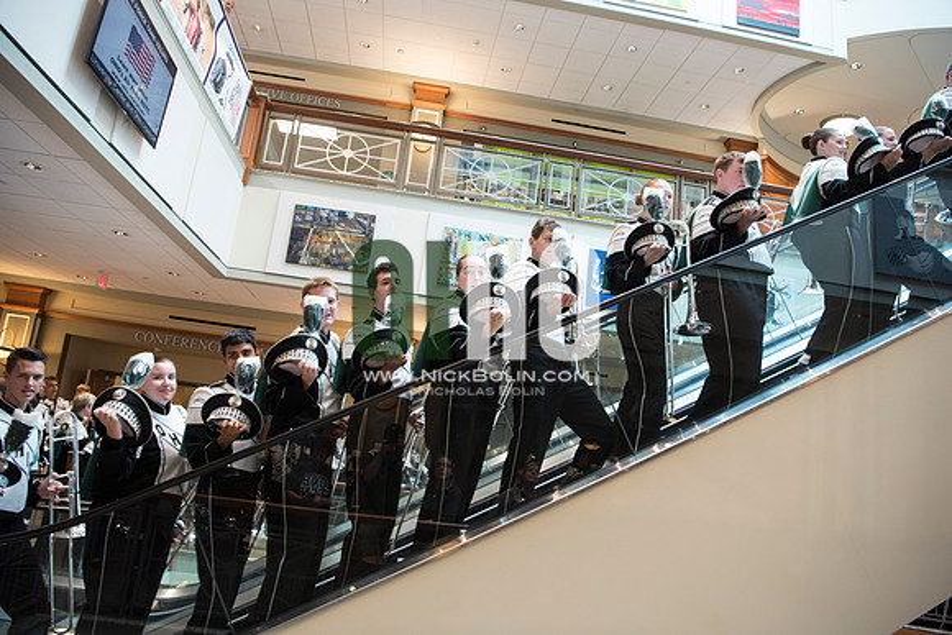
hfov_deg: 69.4
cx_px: 476
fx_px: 688
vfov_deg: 49.6
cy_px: 318
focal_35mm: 26
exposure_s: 1/125
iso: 1600
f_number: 3.5
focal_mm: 26
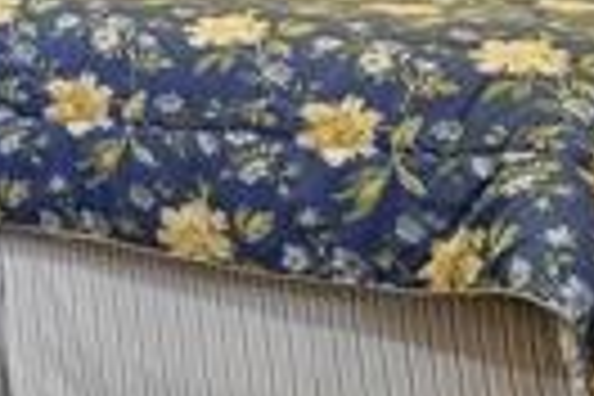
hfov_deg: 13.9
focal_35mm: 109
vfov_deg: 11.7
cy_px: -284
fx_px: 1798
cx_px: -792
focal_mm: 14
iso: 320
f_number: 6.3
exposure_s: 1/15
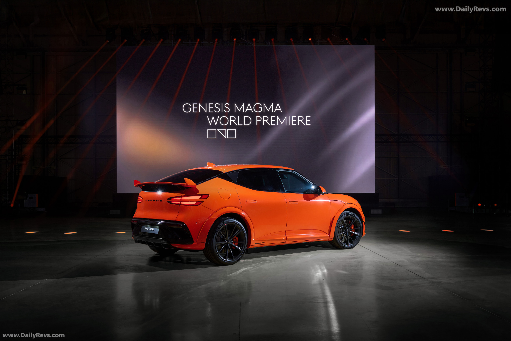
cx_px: 256
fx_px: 454
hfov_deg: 58.7
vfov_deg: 41.1
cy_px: 170
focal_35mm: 32
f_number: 8
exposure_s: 1/160
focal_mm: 32
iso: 320
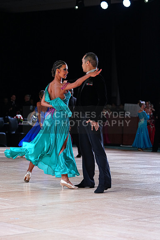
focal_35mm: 96
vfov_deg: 21.2
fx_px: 640
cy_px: 120
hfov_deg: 14.3
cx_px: 80
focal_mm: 96
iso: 2000
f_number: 4
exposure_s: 1/400
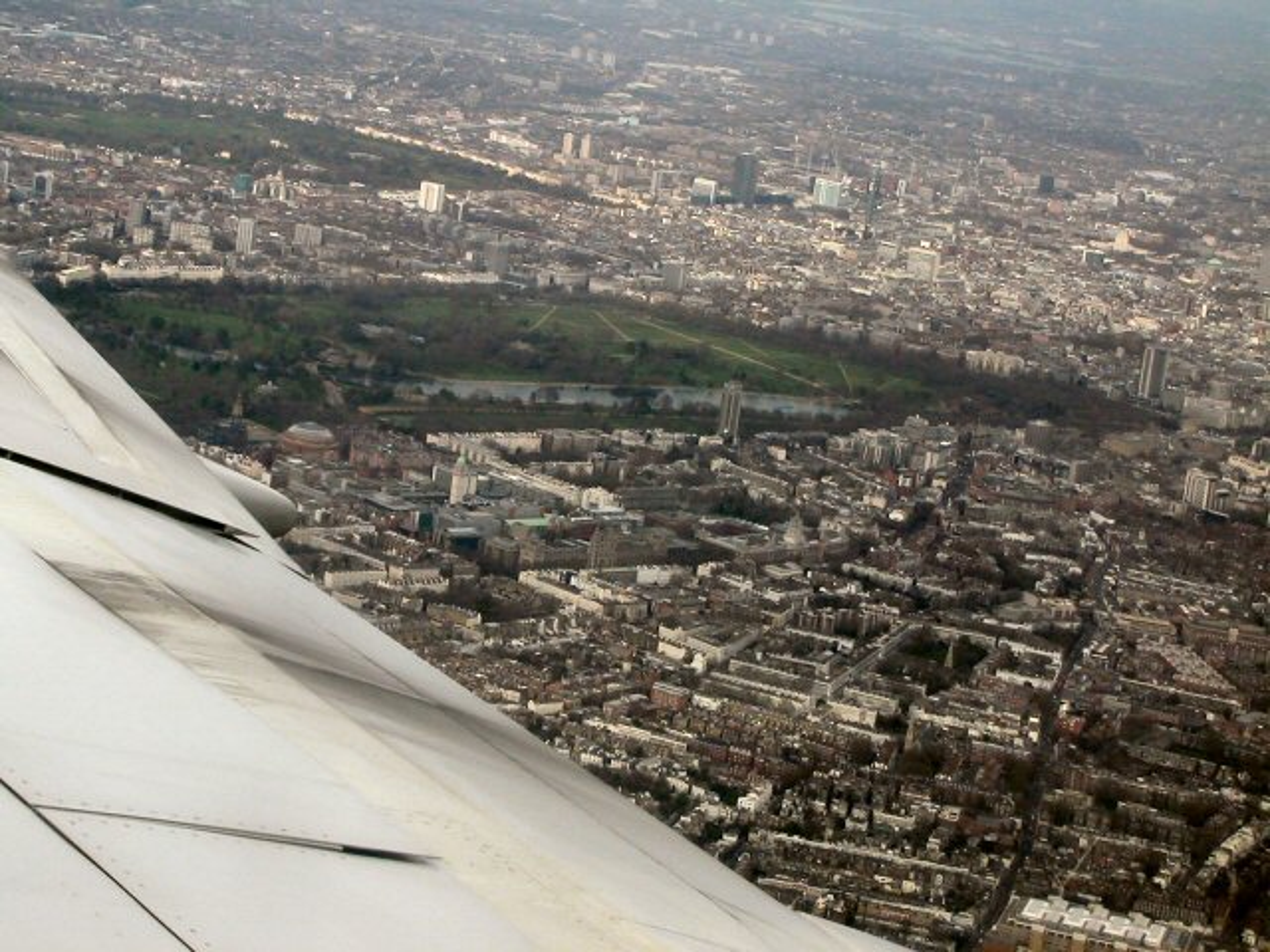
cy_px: 476
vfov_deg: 15.1
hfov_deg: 20.0
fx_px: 3595
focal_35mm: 98
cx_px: 635
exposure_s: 1/189
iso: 100
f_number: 4.6
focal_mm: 14.9
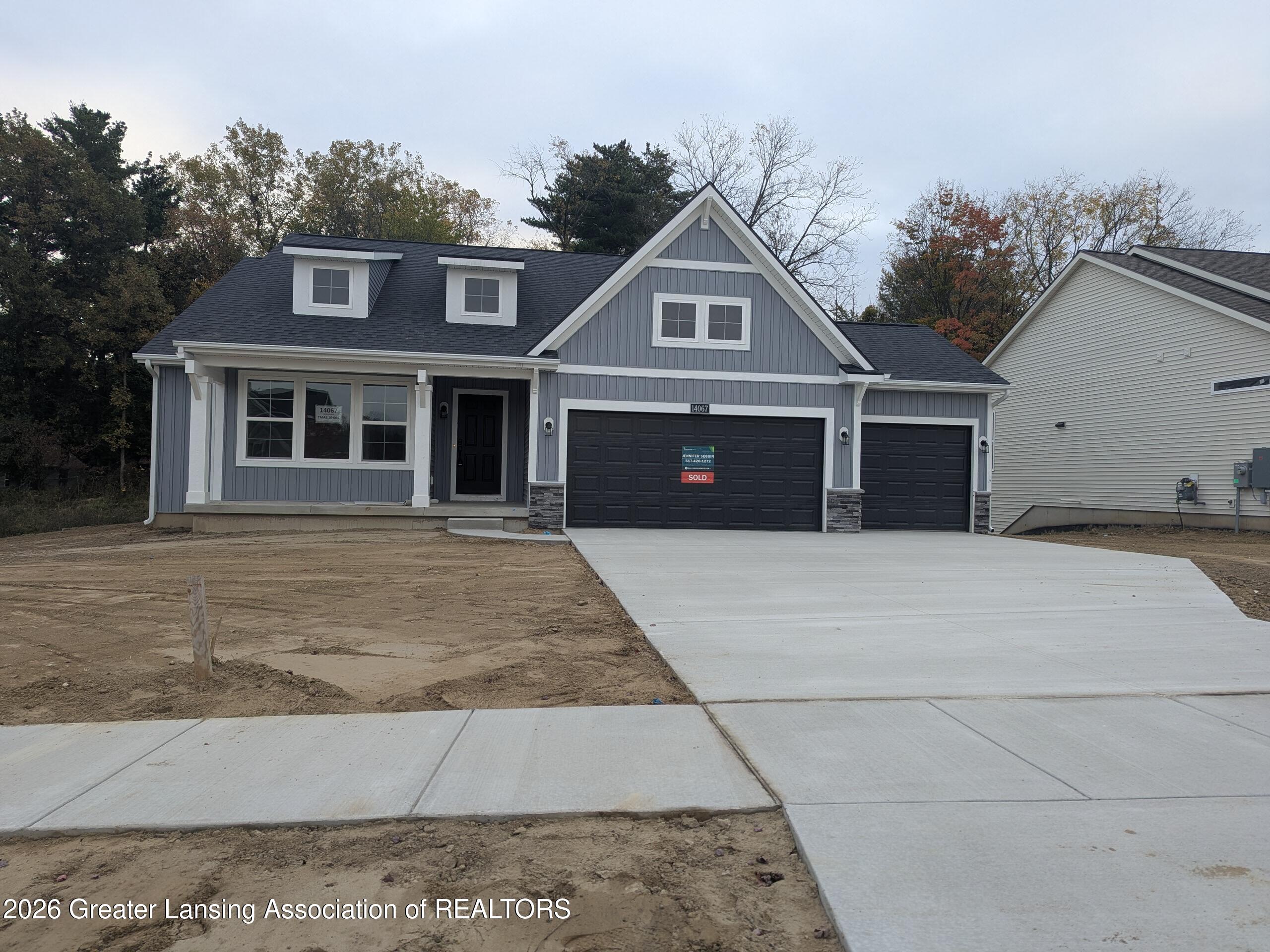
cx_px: 635
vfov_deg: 56.8
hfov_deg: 71.6
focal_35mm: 24
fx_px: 881
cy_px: 476
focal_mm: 6.81
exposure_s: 1/210
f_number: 1.85
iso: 44
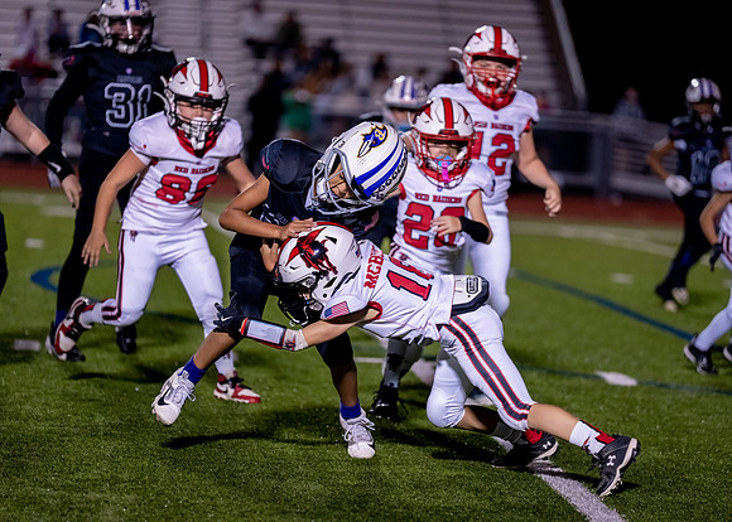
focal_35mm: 191
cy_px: 261
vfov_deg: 7.5
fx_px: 3964
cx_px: 366
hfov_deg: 10.6
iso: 2500
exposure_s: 1/1000
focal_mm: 182
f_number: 2.8
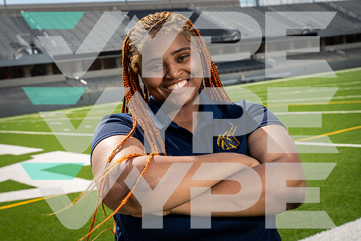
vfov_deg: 25.1
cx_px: 180
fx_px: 542
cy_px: 120
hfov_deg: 36.9
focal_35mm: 54
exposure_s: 1/250
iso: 125
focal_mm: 54
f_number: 8
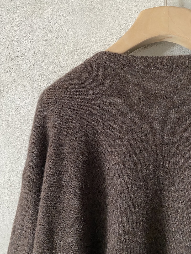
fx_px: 191
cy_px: 127
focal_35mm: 26
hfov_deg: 53.1
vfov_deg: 67.3
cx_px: 96
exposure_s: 1/60
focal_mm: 4.25
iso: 160
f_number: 1.8
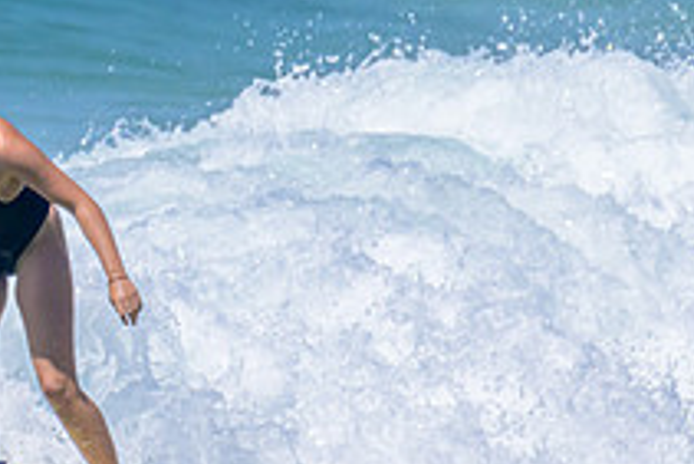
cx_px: -125
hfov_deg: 0.7
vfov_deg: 0.5
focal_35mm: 2987
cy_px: 274
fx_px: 57620
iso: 1400
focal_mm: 800
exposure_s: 1/2000
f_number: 16
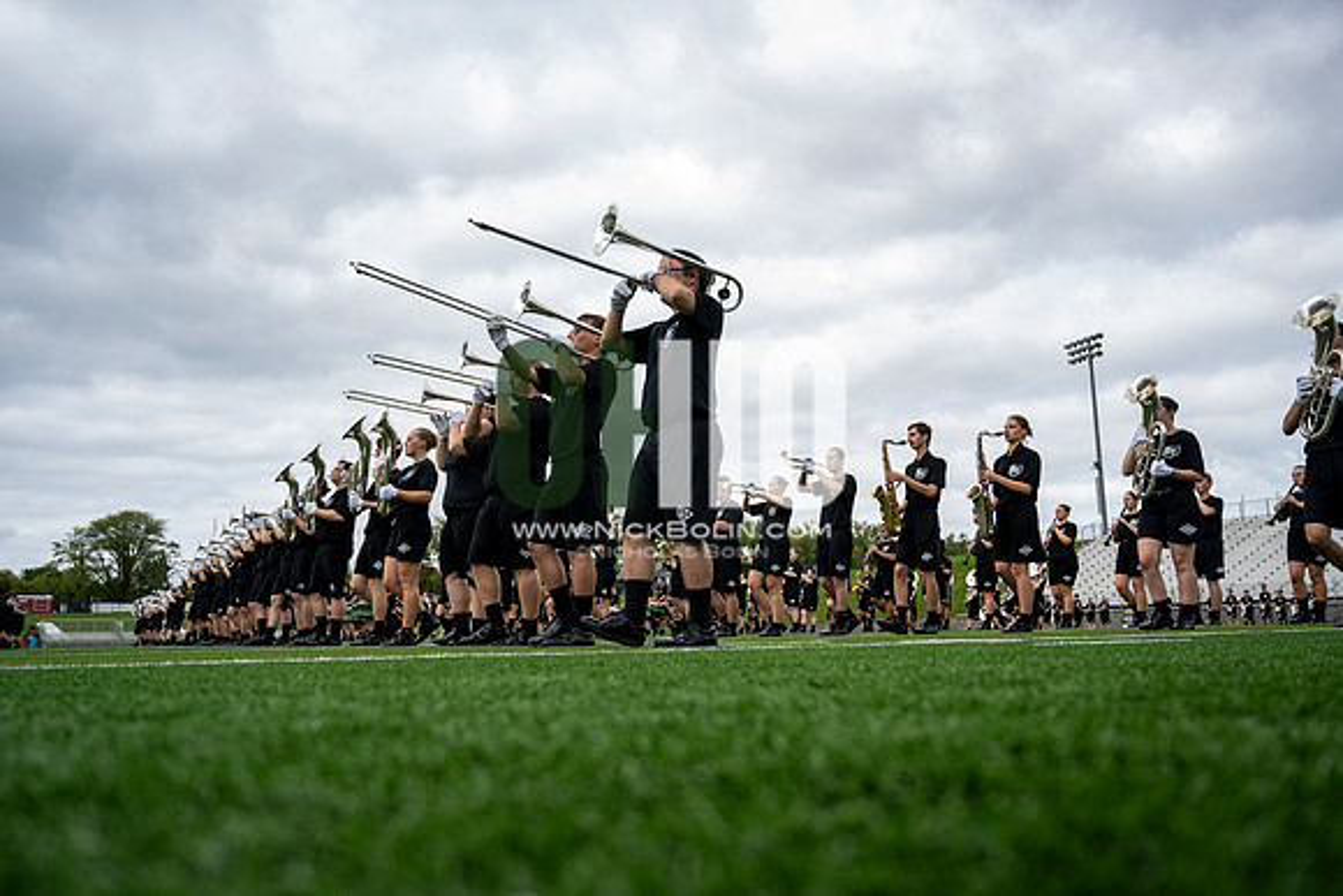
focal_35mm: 29
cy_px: 448
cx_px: 672
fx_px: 1082
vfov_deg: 45.0
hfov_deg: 63.6
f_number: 4
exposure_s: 1/800
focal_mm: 29
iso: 250
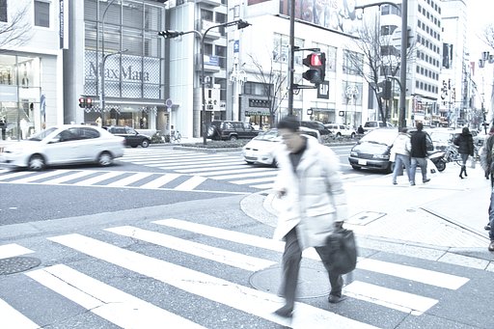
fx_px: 425
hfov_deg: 60.3
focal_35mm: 31
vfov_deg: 42.3
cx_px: 247
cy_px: 164
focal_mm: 18
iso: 100
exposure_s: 1/20
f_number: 11
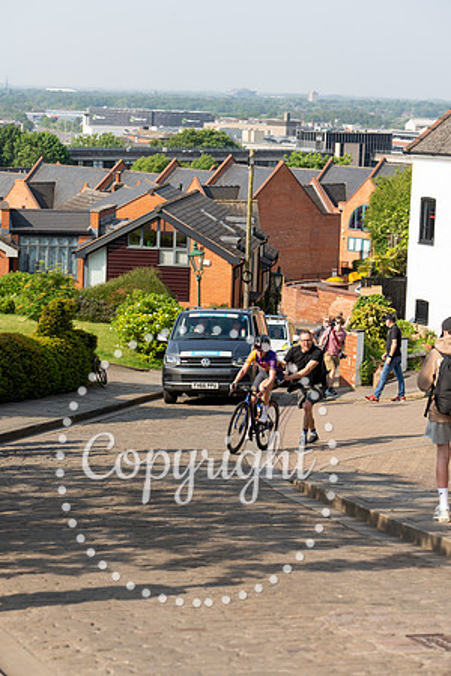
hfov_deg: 16.1
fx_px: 1597
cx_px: 226
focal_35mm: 85
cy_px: 338
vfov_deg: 23.9
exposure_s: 1/1000
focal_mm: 85
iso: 200
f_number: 4
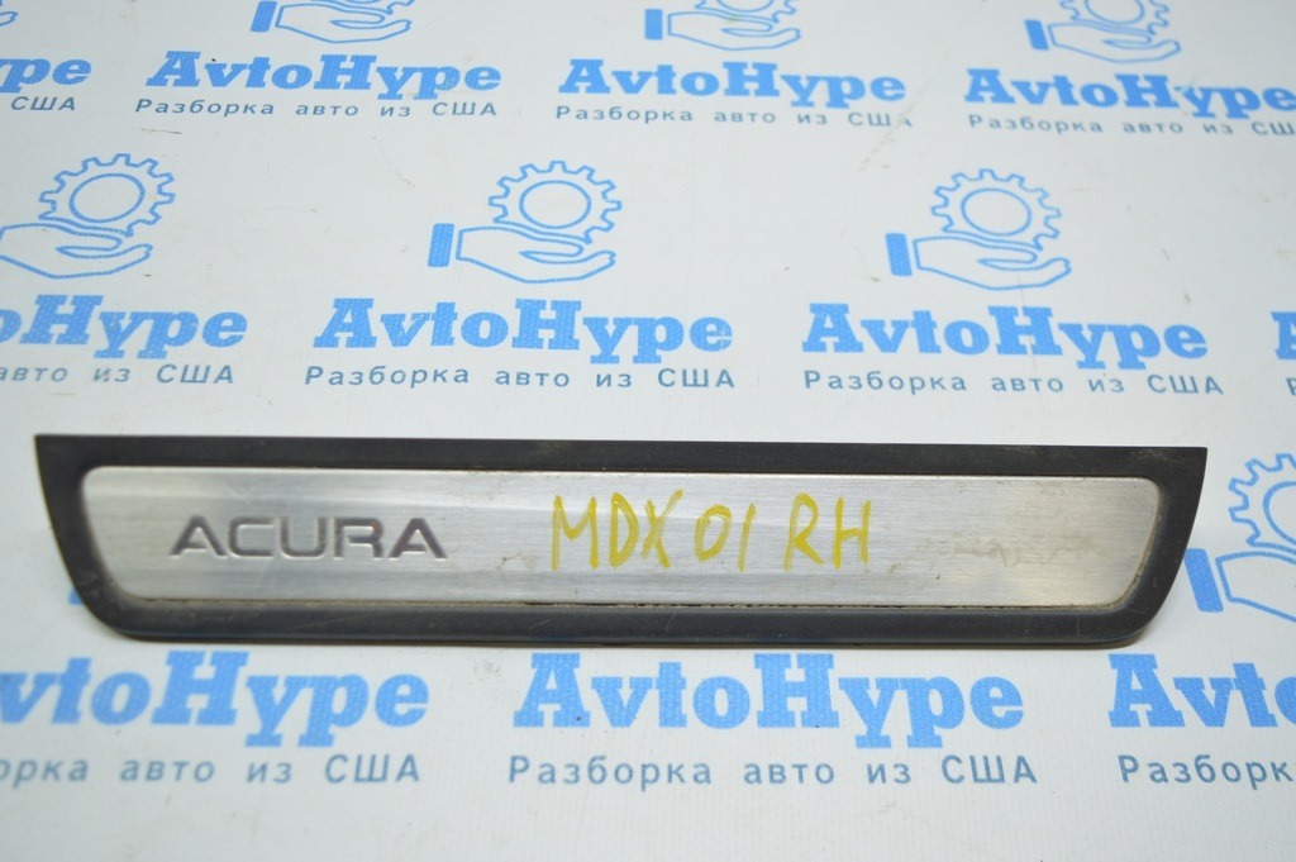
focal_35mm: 36
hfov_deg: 53.2
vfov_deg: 36.8
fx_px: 1295
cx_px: 648
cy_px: 431
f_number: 4
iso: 400
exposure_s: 1/60
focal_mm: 24
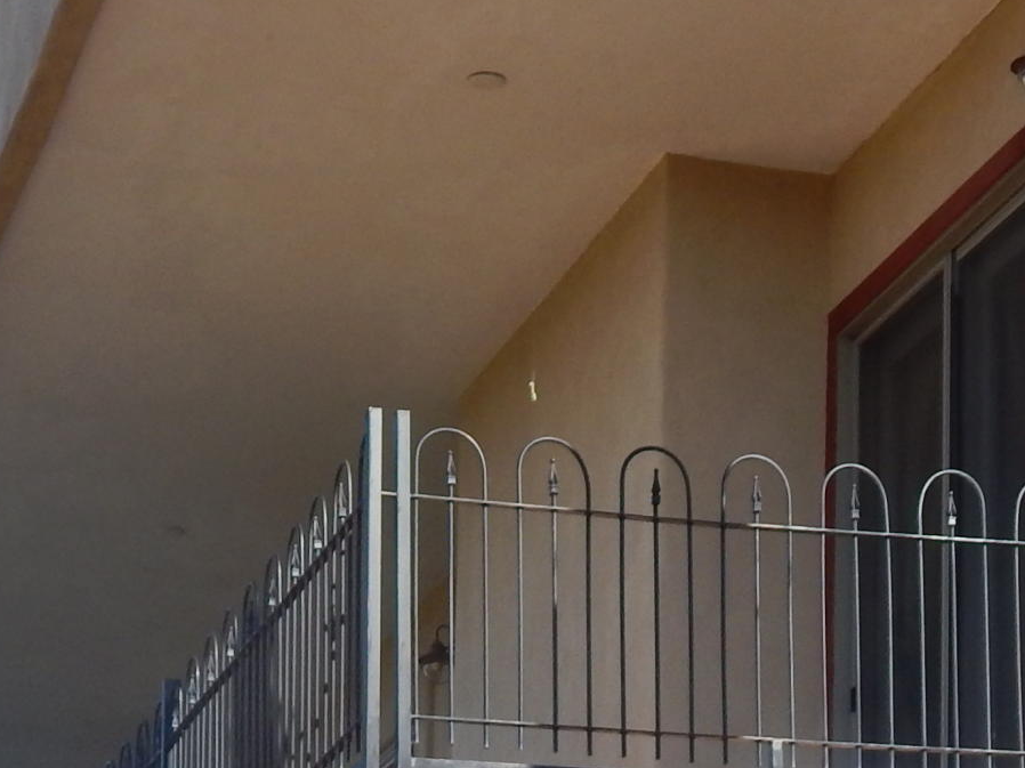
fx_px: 3760
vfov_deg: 11.2
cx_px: 474
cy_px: 1167
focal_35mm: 127
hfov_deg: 15.5
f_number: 3.4
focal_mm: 6.8
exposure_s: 1/800
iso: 125
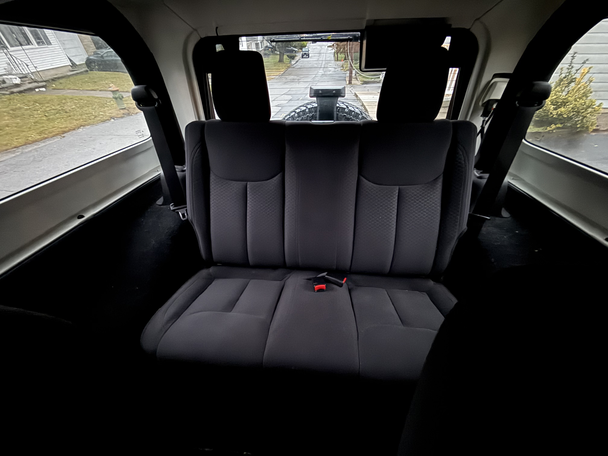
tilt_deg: -42.0
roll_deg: +3.7
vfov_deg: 85.7
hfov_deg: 102.1
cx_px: 304
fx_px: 246
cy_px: 228
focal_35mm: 14
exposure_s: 1/8
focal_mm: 2.22
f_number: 2.2
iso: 1000
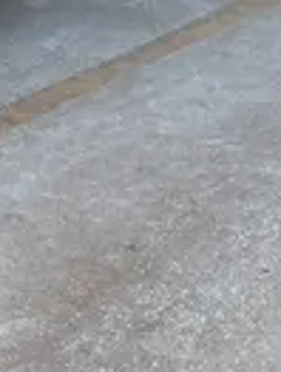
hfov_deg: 9.7
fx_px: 1562
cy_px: -95
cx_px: -233
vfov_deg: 13.2
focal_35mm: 145
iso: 50
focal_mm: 4.2
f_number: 1.6
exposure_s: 1/729
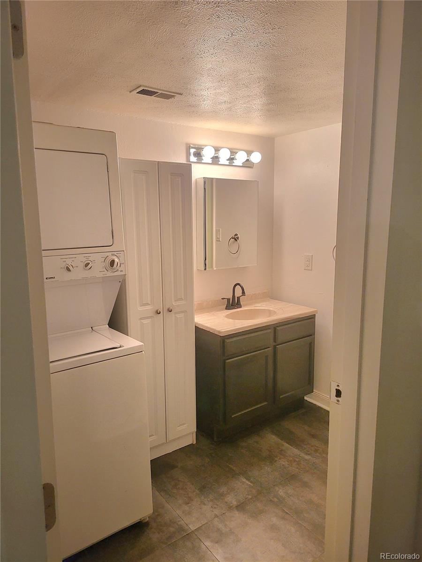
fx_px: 390
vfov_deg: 71.6
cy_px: 281
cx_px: 211
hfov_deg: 56.8
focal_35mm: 24
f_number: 1.8
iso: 160
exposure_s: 1/60.2
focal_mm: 5
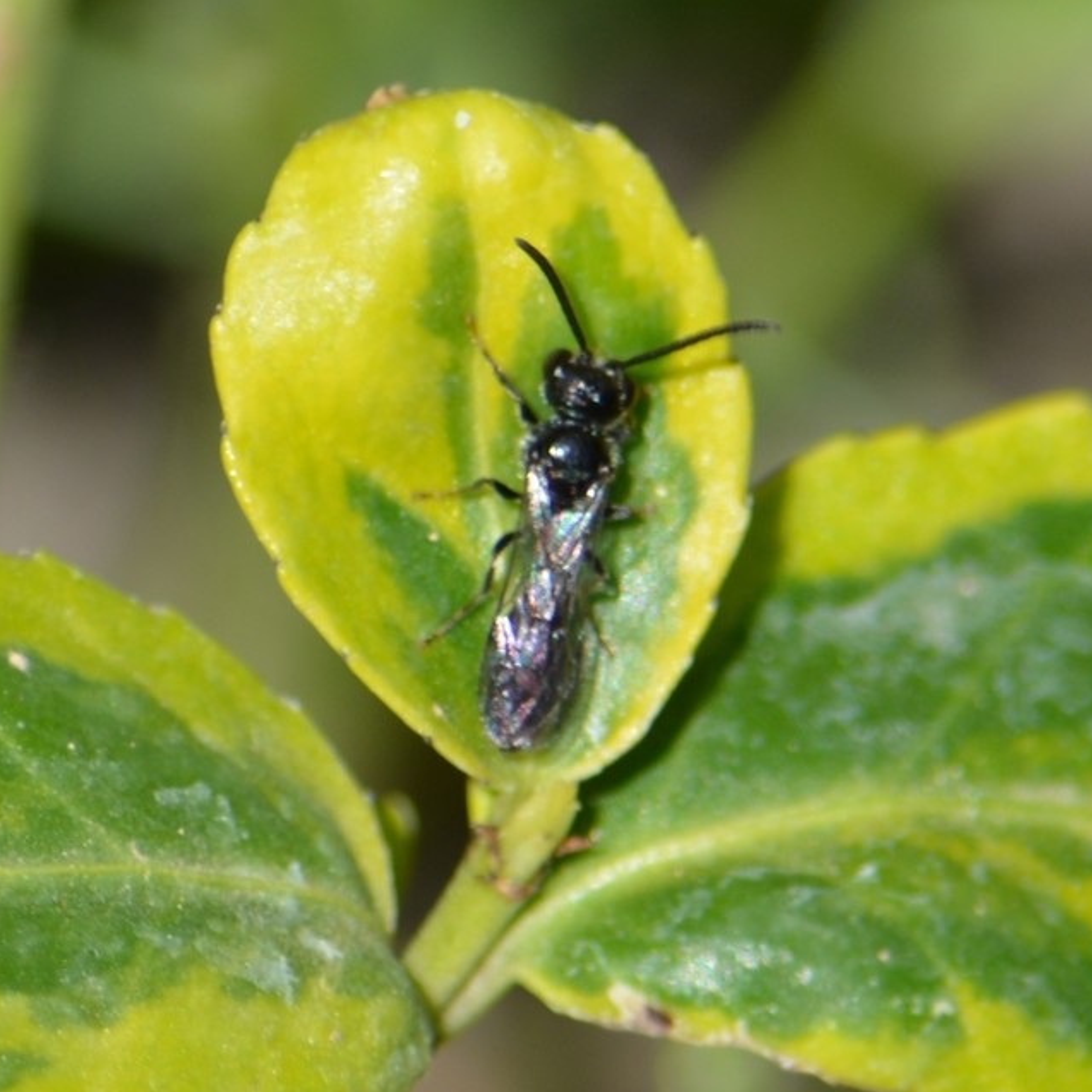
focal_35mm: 576
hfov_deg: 3.0
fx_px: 20558
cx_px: 423
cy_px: 547
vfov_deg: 3.0
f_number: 8
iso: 100
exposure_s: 1/200
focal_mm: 300
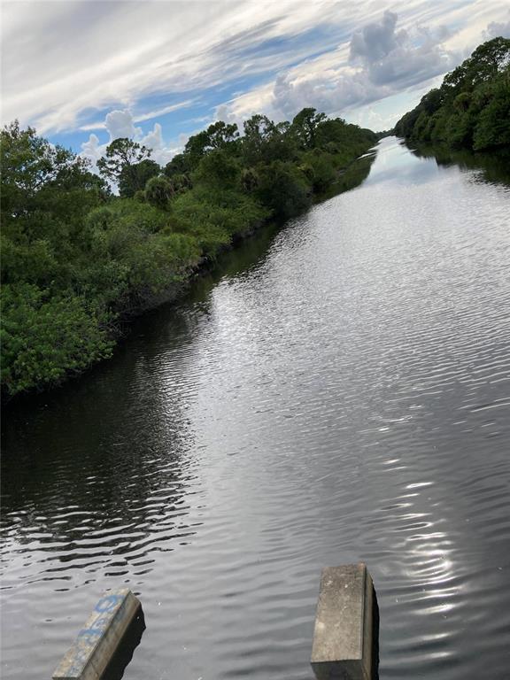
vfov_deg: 63.4
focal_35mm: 28
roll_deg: +18.7
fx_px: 550
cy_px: 340
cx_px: 255
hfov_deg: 49.7
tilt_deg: -14.2
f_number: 1.8
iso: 20
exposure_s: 1/1453
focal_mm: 3.99
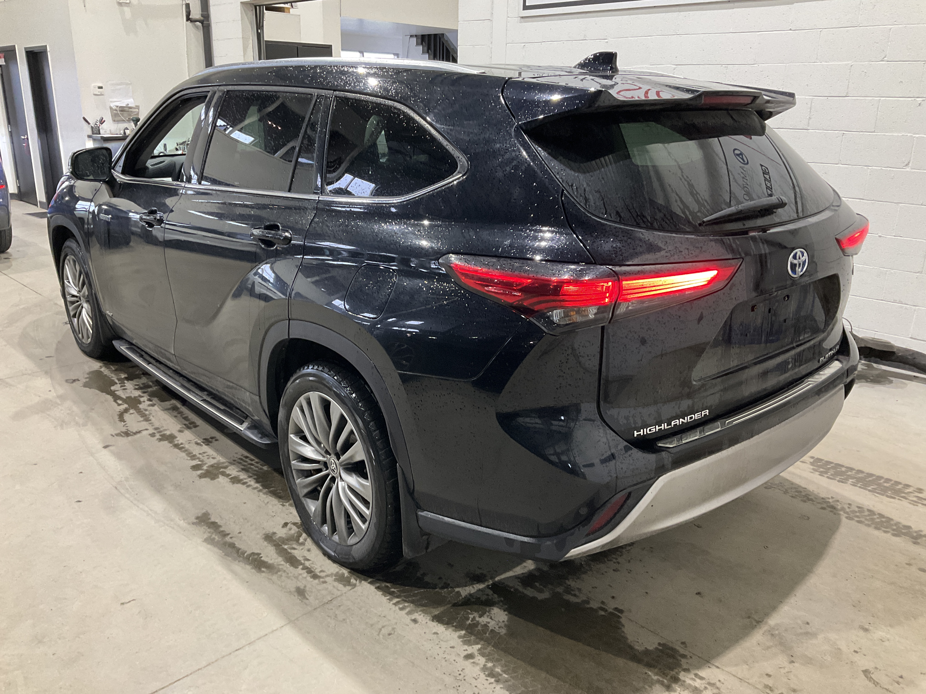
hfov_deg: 61.7
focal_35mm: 29
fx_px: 776
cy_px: 347
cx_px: 463
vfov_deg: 48.2
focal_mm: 3
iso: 200
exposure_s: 1/60
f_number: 1.8
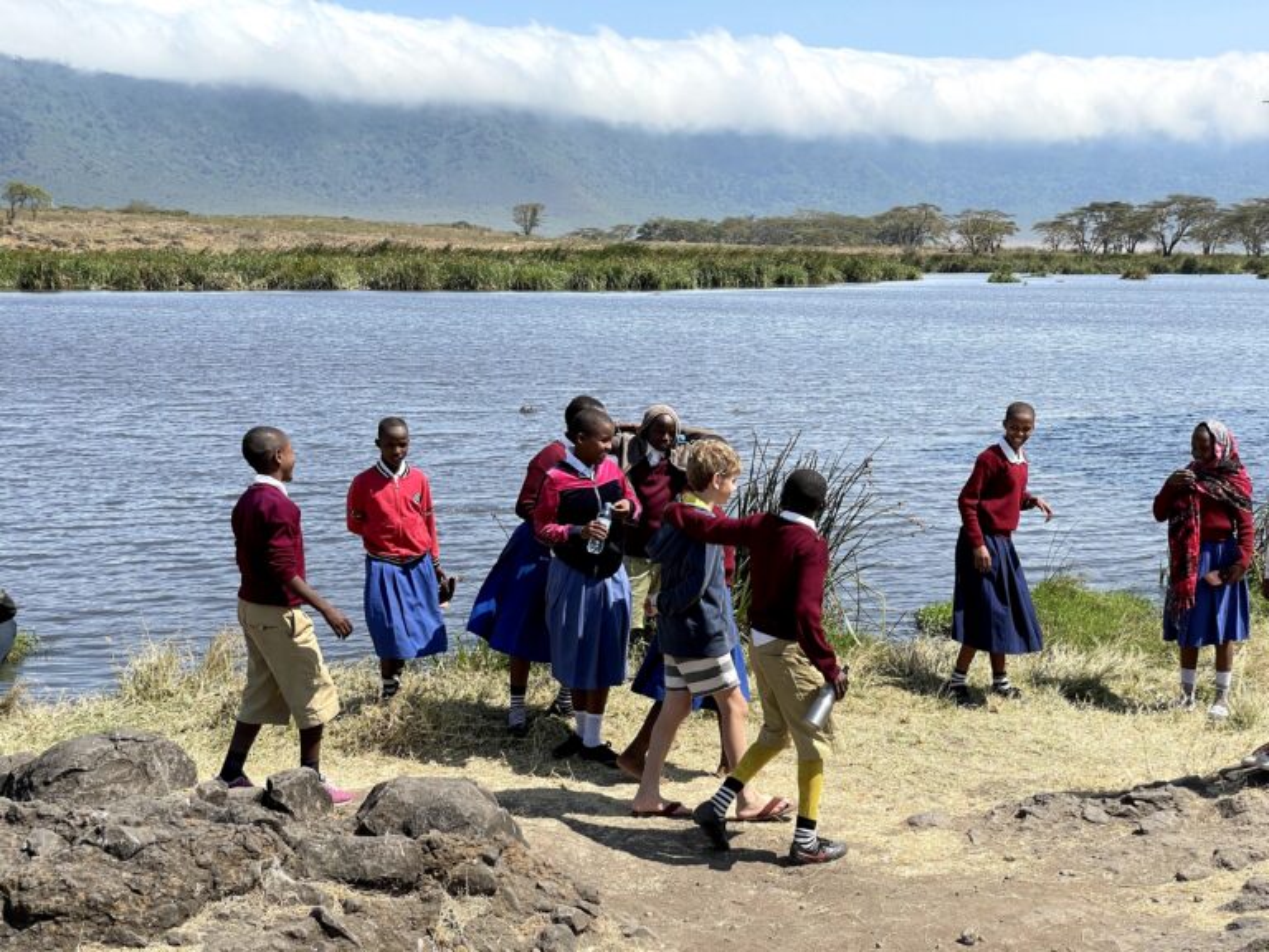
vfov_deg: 28.0
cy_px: 476
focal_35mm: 52
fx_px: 1906
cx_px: 634
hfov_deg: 36.8
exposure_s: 1/1410
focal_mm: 6
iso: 25
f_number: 2
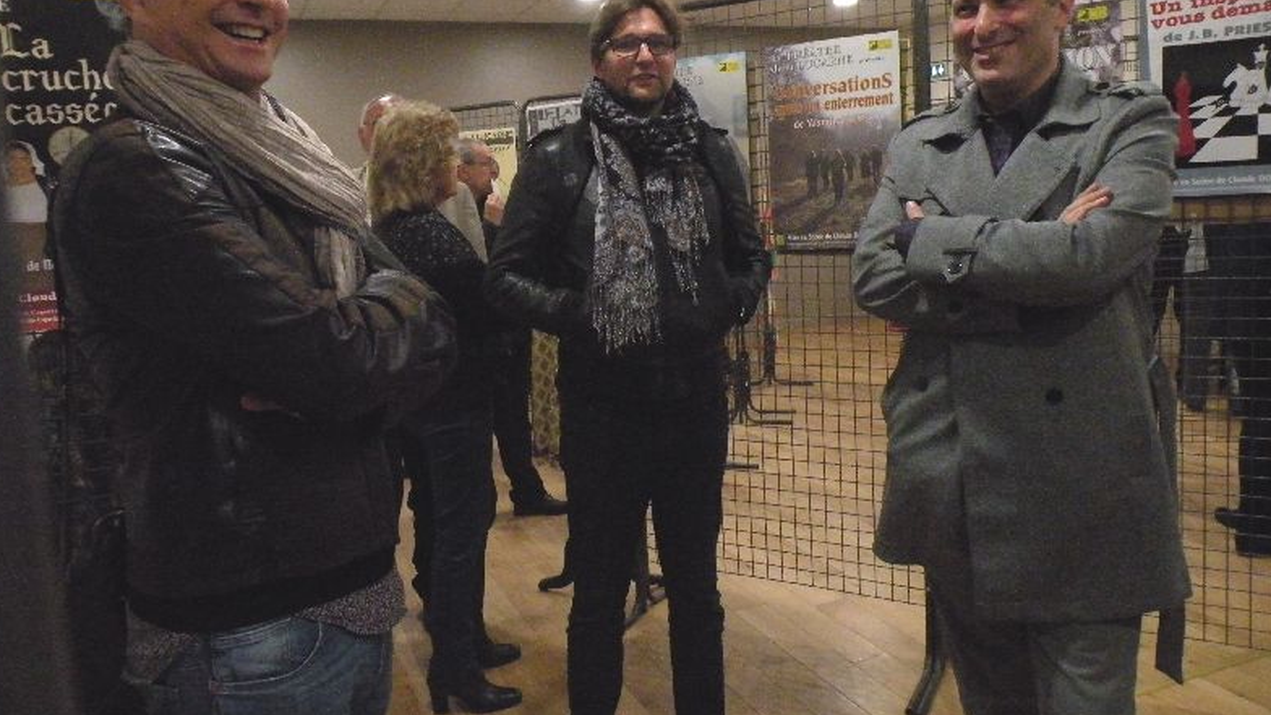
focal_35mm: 30
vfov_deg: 38.8
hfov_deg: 64.3
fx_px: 1011
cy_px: 300
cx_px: 626
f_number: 2.8
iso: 800
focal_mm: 4.7
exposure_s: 1/125
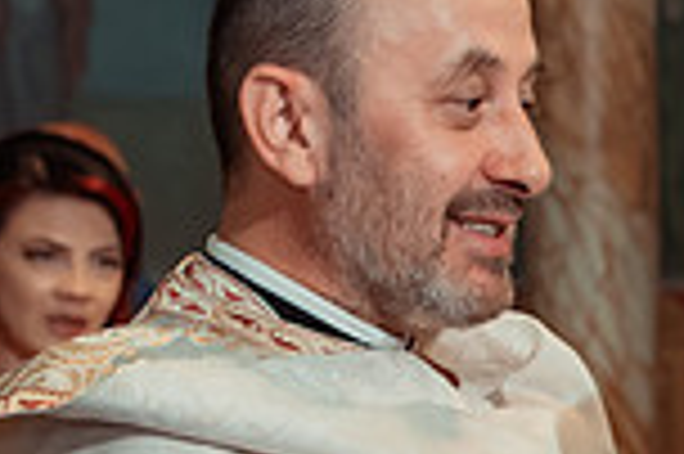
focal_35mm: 144
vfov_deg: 9.4
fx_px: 2733
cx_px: 947
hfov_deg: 13.6
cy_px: 507
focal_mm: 35
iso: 1600
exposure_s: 1/200
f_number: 3.5
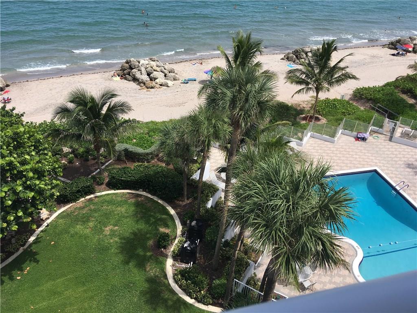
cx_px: 208
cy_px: 156
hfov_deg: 61.7
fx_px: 349
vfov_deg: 48.2
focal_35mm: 29
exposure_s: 1/1479
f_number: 2.2
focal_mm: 4.15
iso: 25
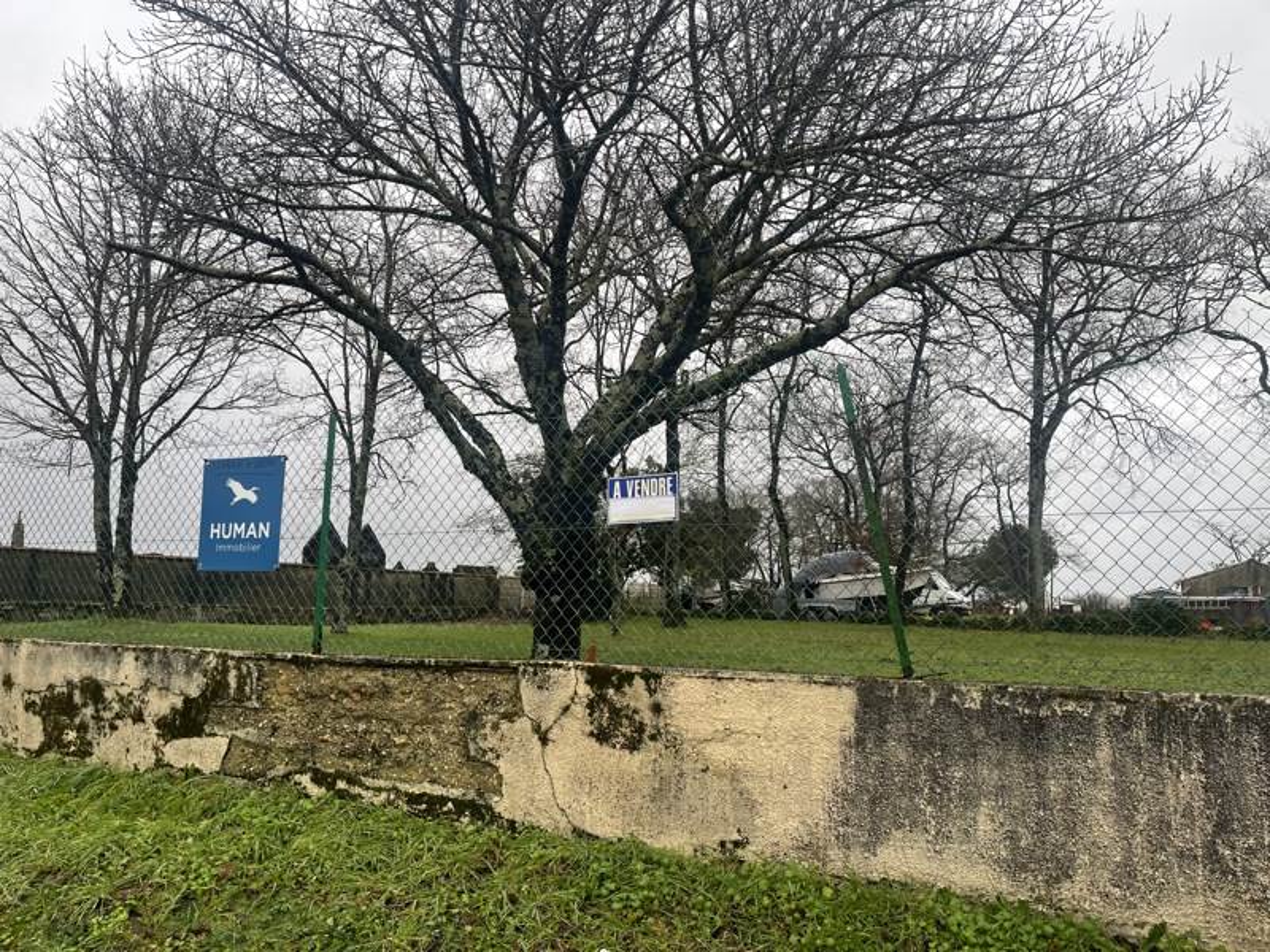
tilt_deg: +6.0
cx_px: 635
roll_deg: -0.7
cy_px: 476
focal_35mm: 26
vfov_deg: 53.1
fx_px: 954
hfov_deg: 67.3
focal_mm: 5.1
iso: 50
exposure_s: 1/314
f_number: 1.6
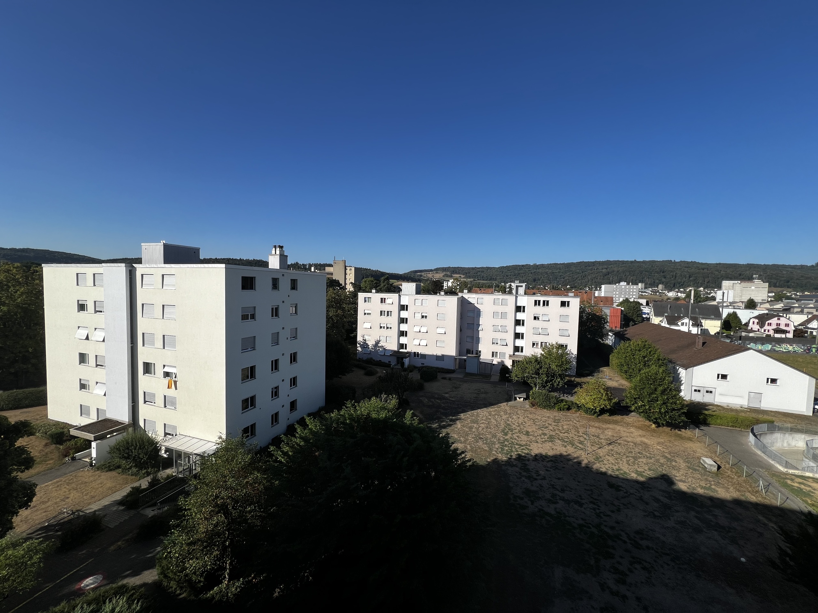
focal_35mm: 13
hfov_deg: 106.2
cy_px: 306
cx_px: 409
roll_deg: -1.5
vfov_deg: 89.9
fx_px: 307
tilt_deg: -2.7
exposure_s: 1/2222
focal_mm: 1.57
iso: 32
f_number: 1.8
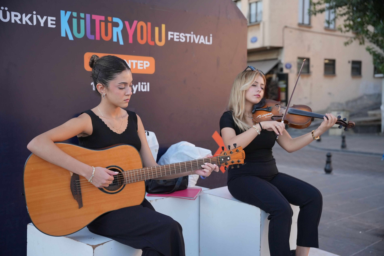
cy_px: 128
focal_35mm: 40
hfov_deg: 48.0
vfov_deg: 33.1
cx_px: 192
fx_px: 431
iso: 640
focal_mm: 40.4
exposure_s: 1/1000
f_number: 2.8
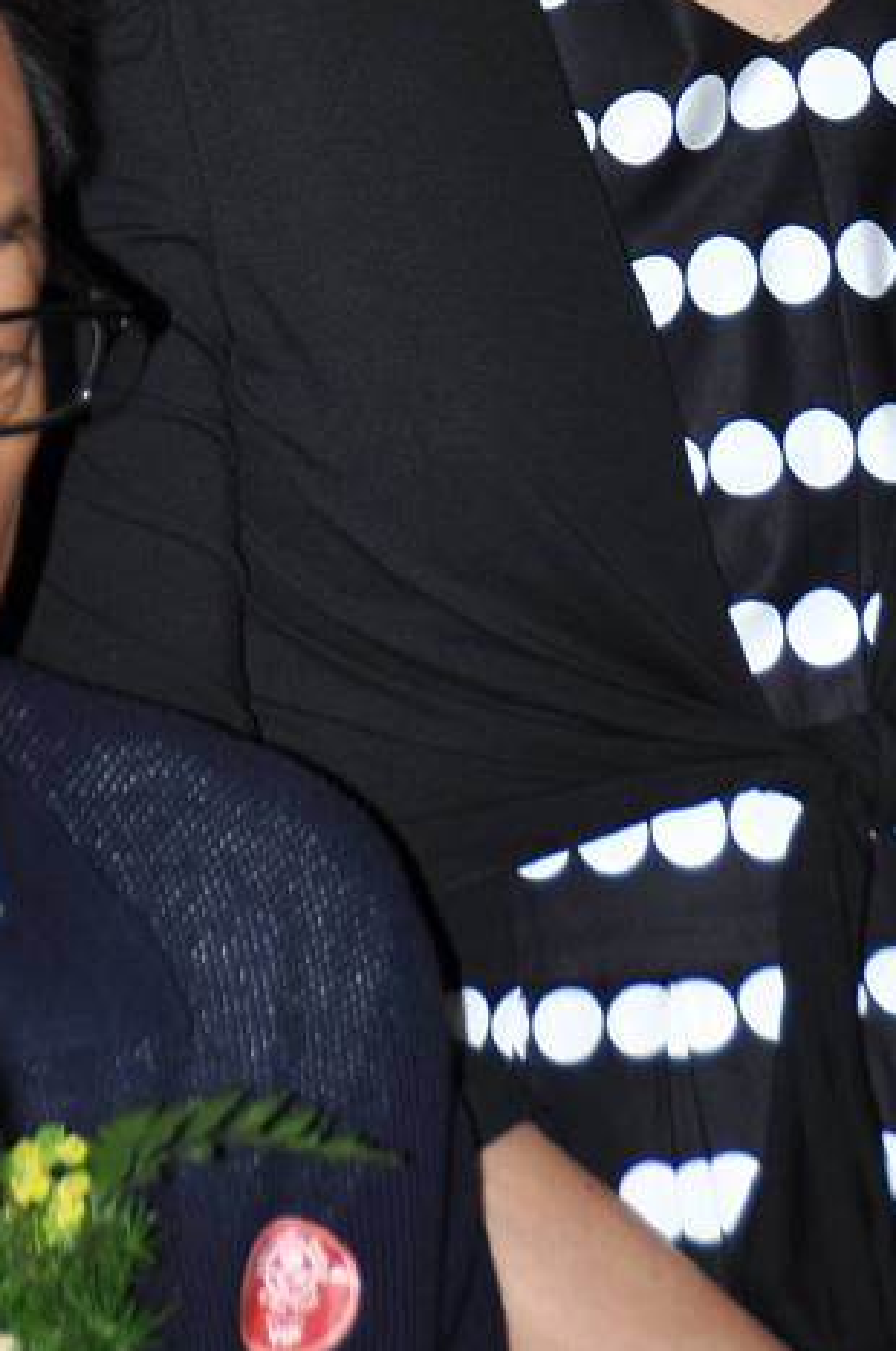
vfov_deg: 3.7
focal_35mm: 559
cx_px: 343
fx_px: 20941
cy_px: -356
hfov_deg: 2.5
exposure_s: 1/100
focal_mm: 145
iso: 200
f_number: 6
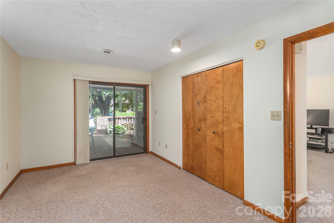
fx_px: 158
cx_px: 167
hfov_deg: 93.3
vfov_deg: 70.5
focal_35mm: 17
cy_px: 112
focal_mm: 17
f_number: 7.1
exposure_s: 1/50
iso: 320
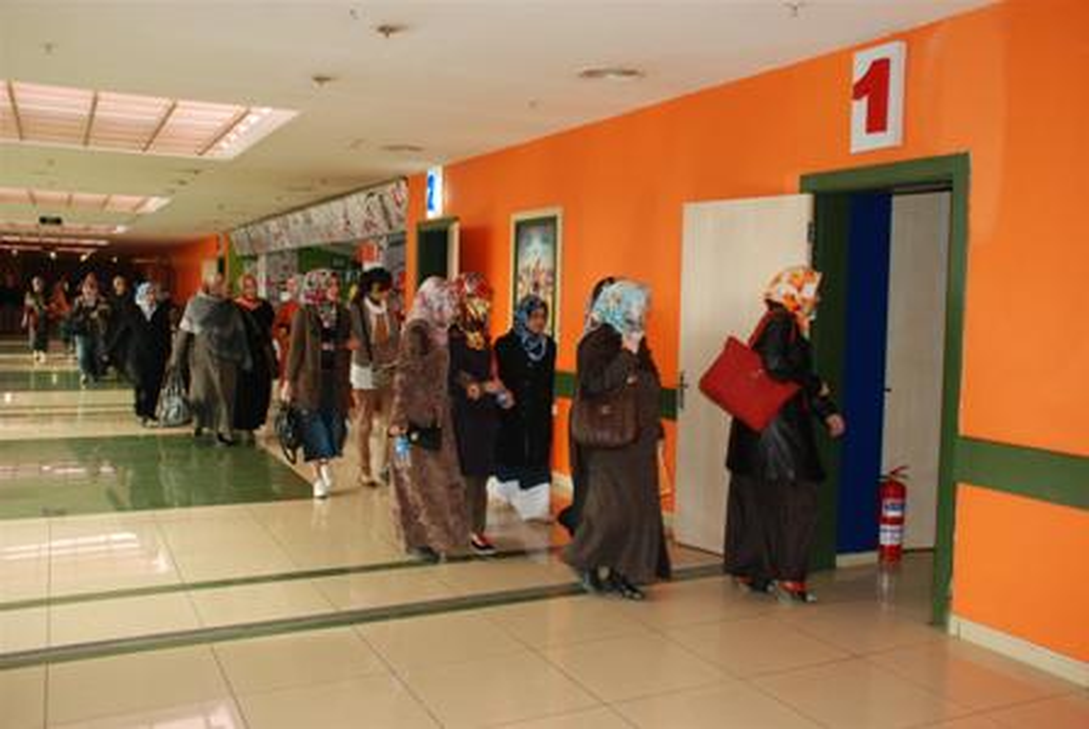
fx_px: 1000
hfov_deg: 57.2
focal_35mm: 33
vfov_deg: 40.1
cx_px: 544
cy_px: 364
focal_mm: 22
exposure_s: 1/60
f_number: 5
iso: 800
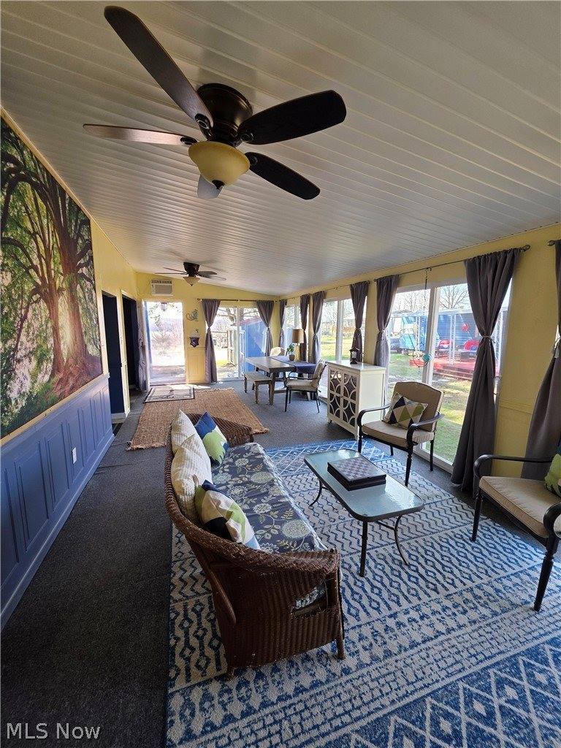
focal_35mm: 13
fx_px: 281
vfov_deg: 106.2
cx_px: 280
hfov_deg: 89.9
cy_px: 374
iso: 80
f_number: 1.9
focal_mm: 2.2
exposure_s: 1/120
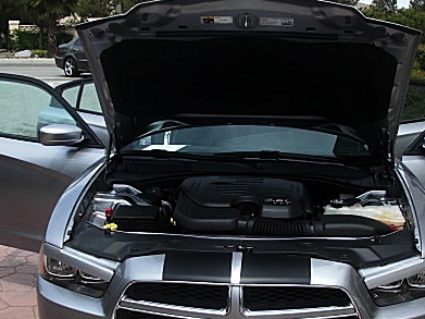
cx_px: 255
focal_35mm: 59
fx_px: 724
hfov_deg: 32.6
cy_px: 188
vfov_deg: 24.8
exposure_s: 1/500
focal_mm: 6.3
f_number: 2.8
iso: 50
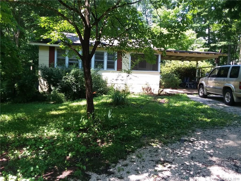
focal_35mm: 29
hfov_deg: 61.7
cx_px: 120
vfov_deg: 48.2
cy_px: 90
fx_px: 202
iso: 40
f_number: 1.9
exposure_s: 1/164
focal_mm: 2.47
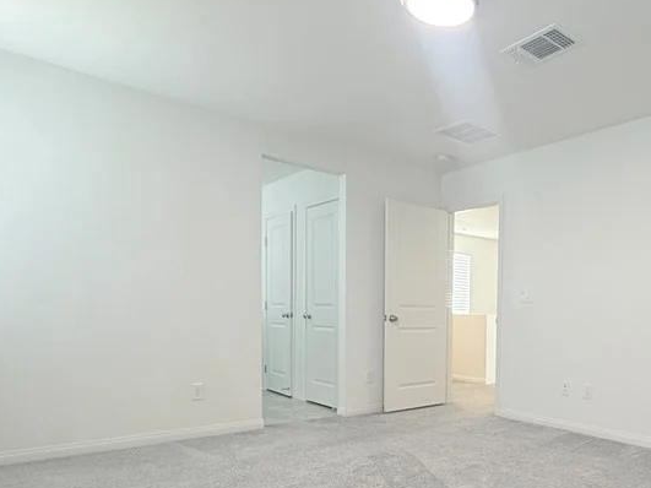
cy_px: 338
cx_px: 504
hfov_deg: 60.9
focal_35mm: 27
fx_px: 508
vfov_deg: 50.1
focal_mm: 2.22
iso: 250
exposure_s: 1/120
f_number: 2.2
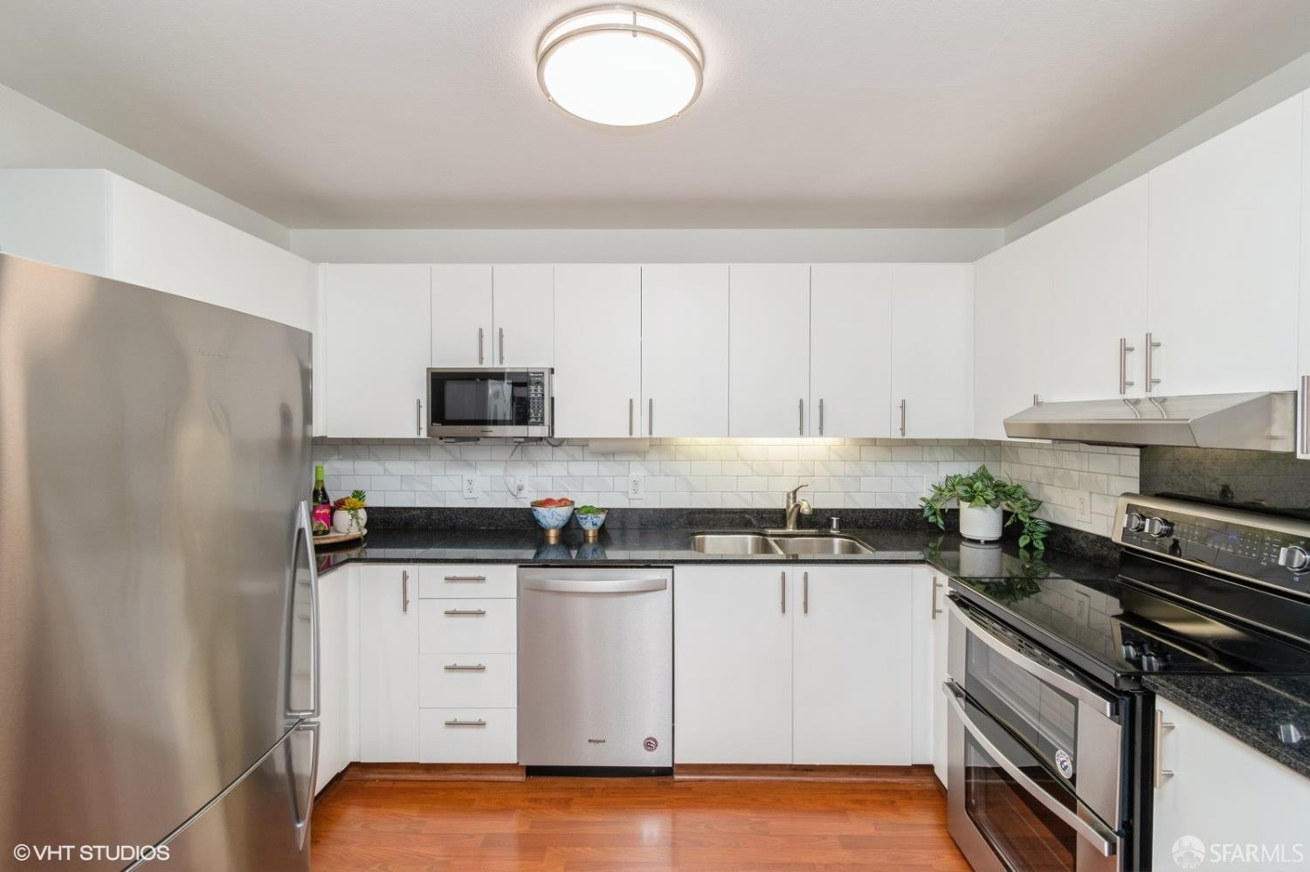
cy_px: 436
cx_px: 655
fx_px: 545
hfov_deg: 100.4
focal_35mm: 15
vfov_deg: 77.2
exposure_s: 1/10
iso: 100
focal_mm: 10
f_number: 8
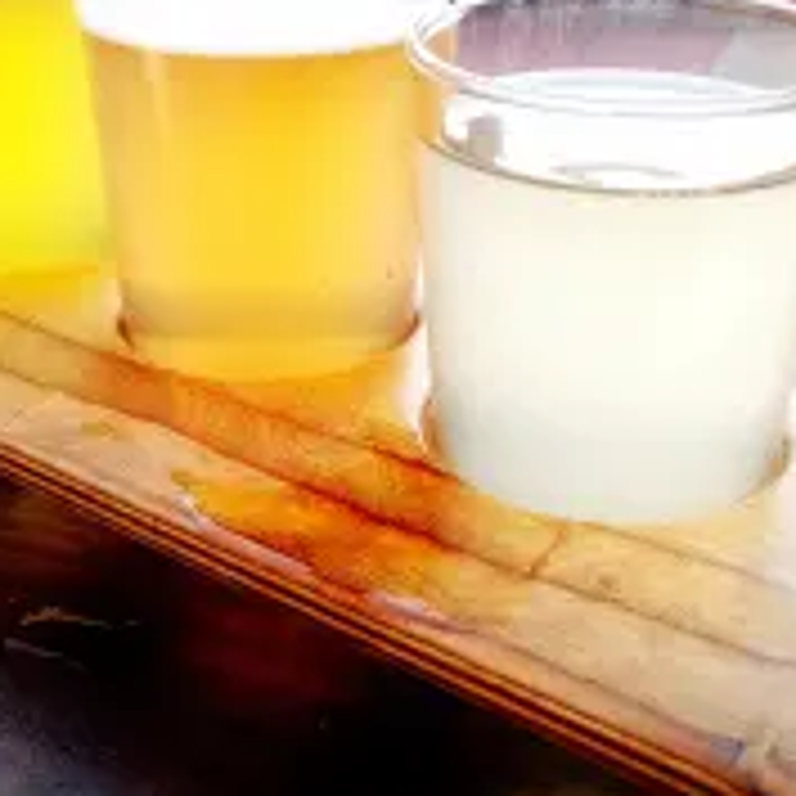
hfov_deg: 30.6
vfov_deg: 30.5
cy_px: 342
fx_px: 1457
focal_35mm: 56
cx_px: 387
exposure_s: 1/323
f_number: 2
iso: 111
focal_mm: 3.54
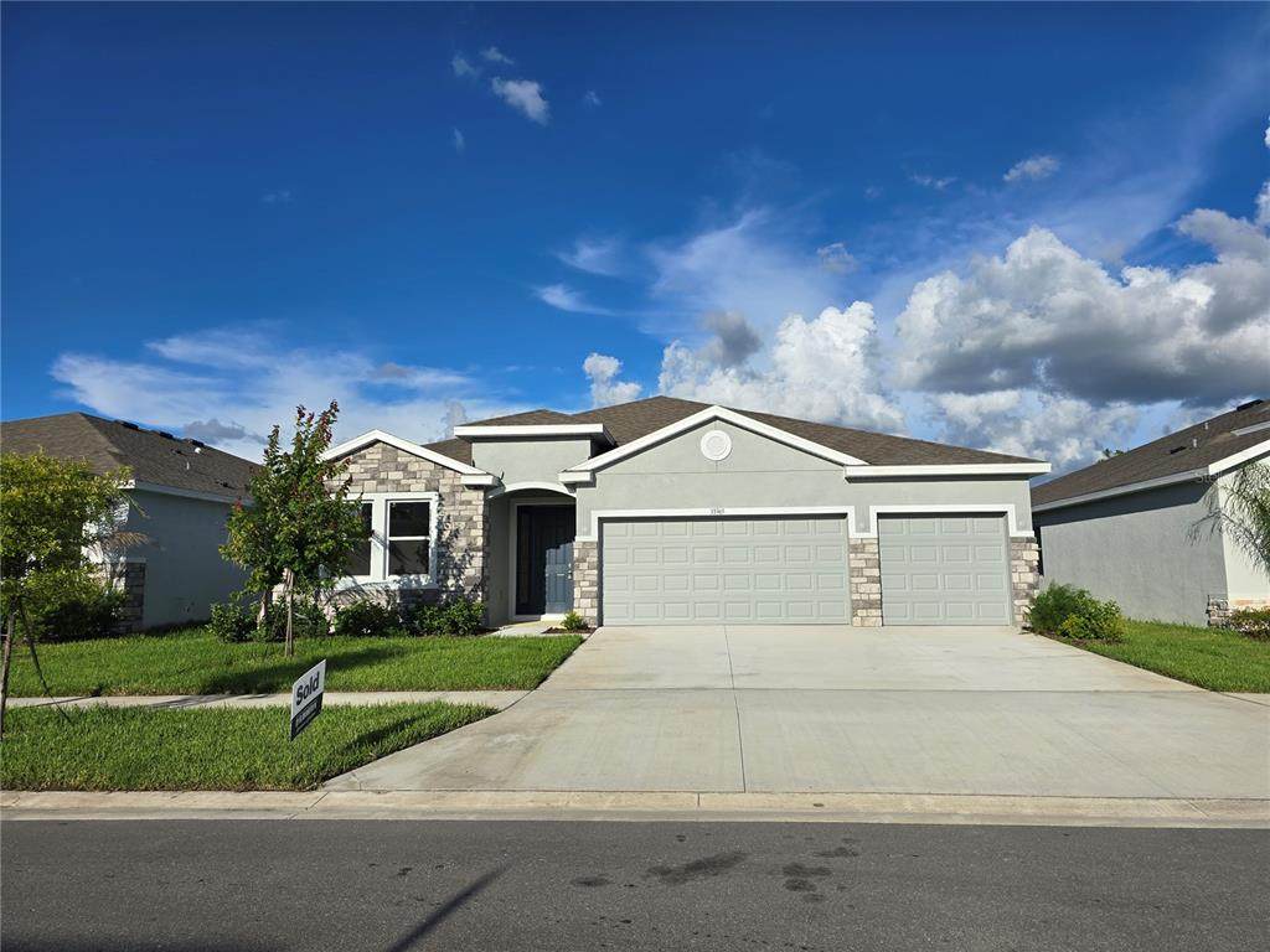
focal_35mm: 23
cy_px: 476
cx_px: 635
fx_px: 844
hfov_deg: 73.9
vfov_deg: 58.9
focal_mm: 6.3
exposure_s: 1/1509
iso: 12
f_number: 1.7
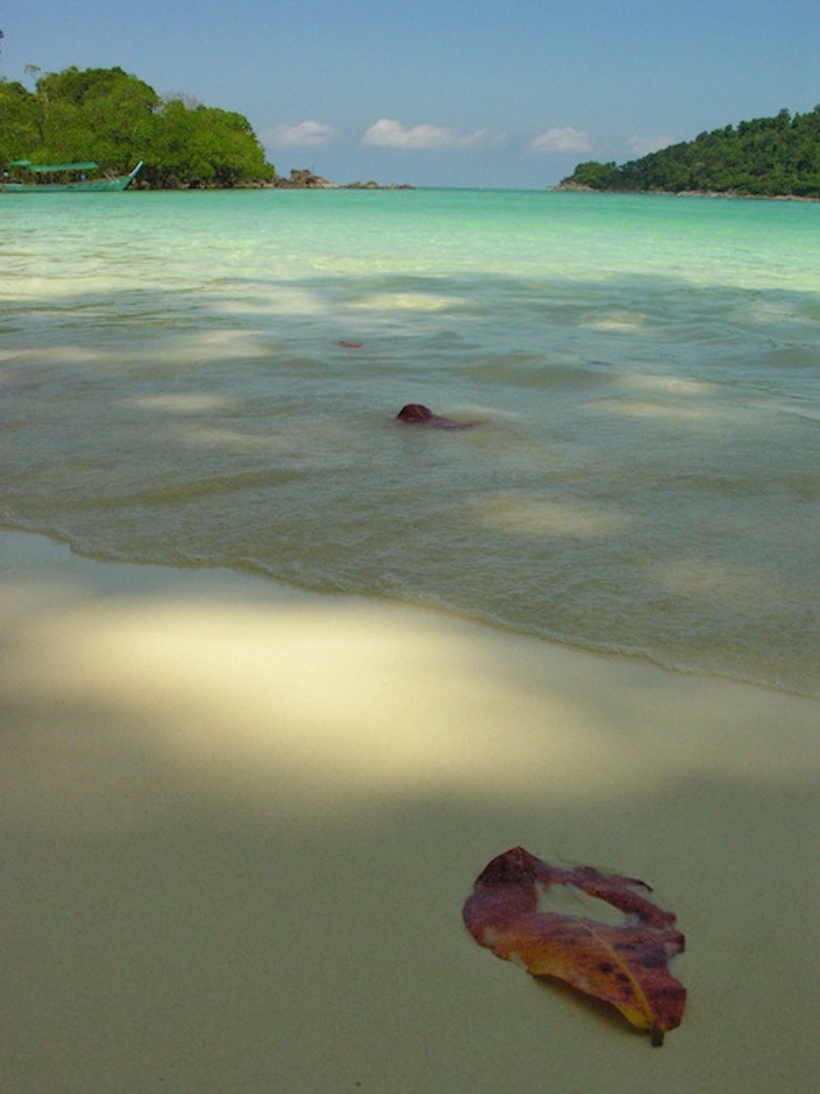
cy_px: 547
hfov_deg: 40.7
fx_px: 1106
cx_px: 410
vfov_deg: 52.6
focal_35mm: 35
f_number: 8
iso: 400
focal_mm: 8.9
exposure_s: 1/1000
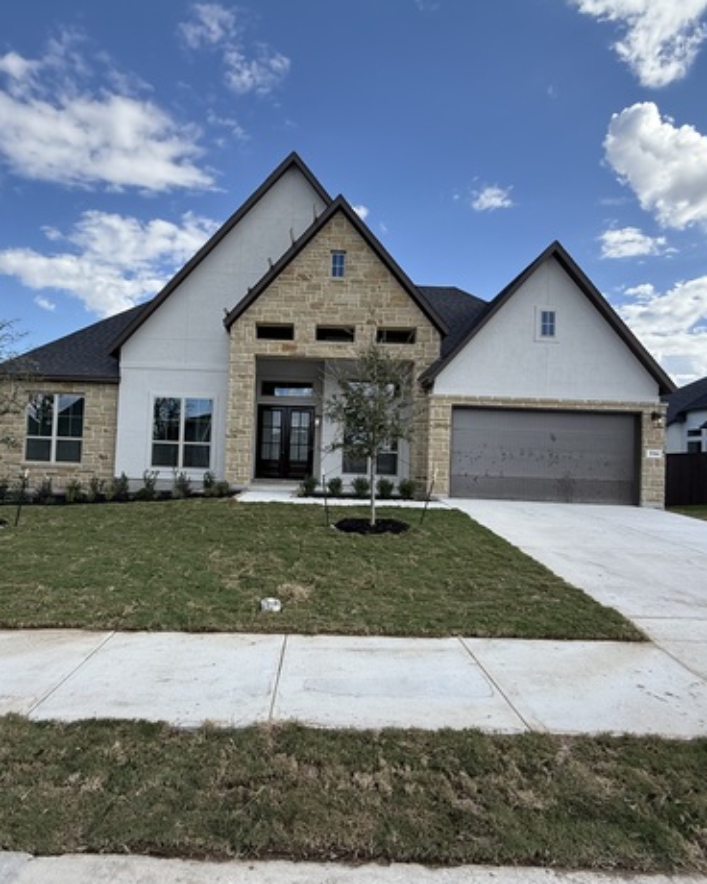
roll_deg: -2.6
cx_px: 317
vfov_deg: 83.3
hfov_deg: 70.7
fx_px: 497
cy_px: 442
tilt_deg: +1.2
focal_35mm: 19
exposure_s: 1/888
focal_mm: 2.22
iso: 50
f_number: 2.2
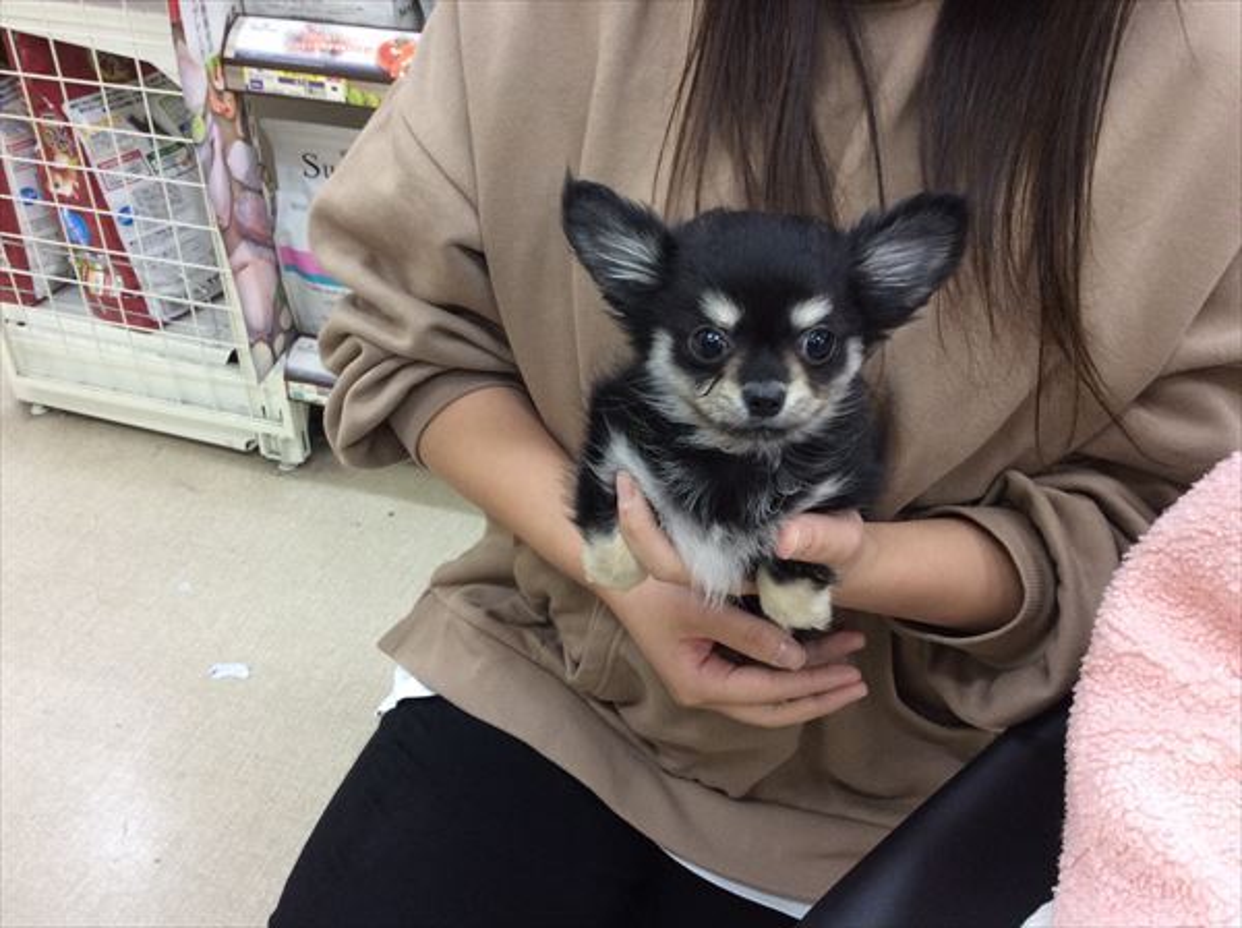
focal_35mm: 32
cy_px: 464
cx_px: 621
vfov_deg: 44.0
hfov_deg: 56.9
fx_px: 1146
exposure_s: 1/24
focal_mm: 3.3
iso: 80
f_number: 2.4
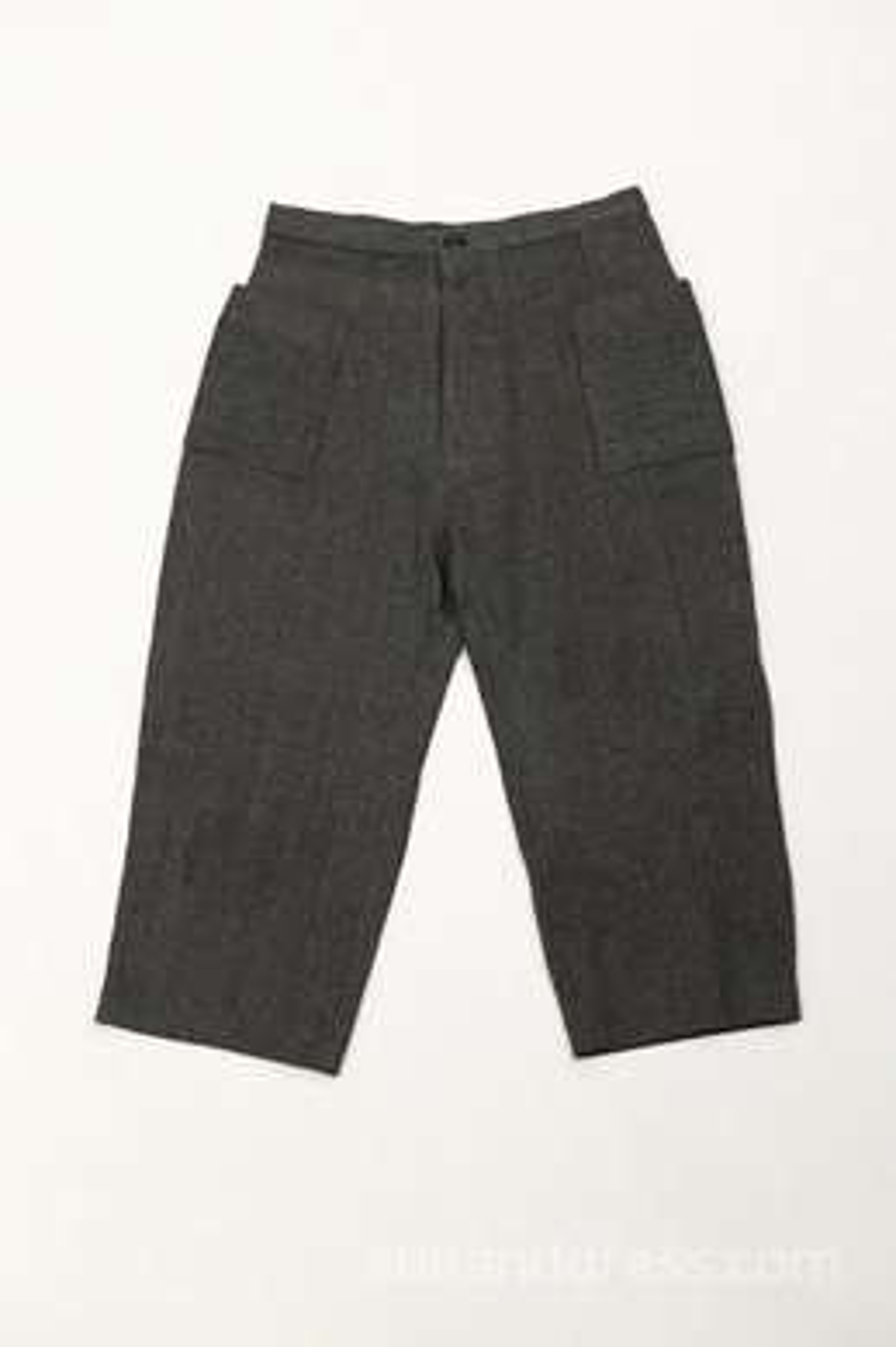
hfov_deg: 28.1
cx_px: 448
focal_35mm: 48
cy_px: 674
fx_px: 1793
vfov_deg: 41.1
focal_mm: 32
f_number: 4
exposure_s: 1/100
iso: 400
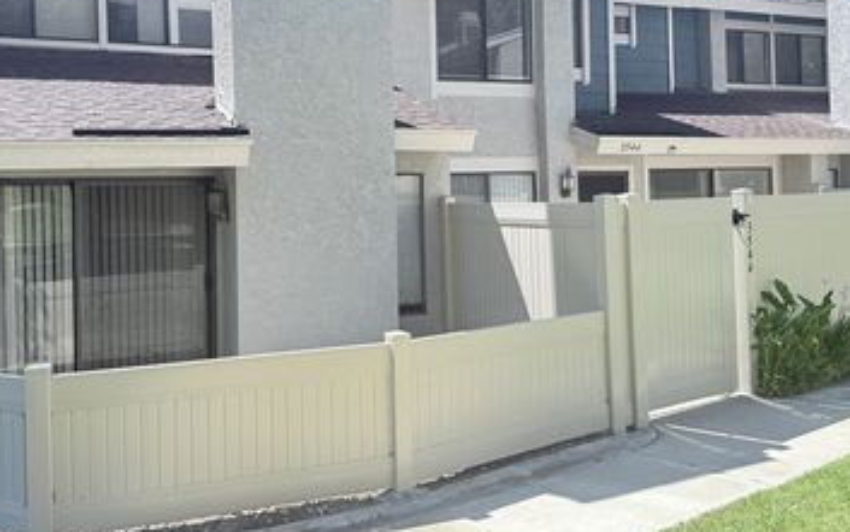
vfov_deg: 35.1
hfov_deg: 53.9
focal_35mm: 36
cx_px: 383
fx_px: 834
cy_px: 184
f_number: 1.78
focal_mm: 6.76
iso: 100
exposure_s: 1/1901
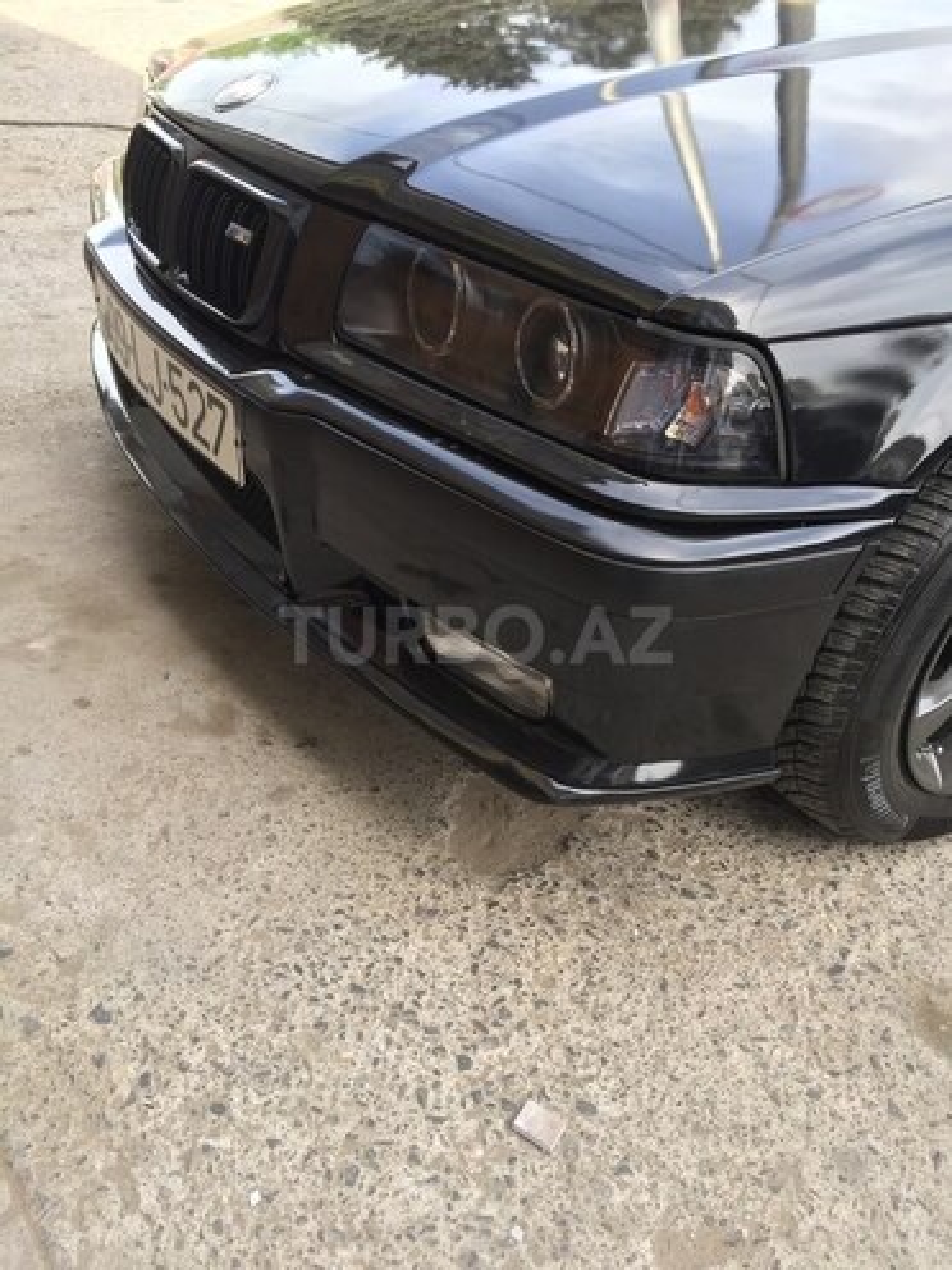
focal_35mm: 29
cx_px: 476
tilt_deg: -37.5
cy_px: 635
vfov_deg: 61.7
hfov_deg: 48.2
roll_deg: -5.7
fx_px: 1063
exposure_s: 1/174
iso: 32
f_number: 2.2
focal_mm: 4.15
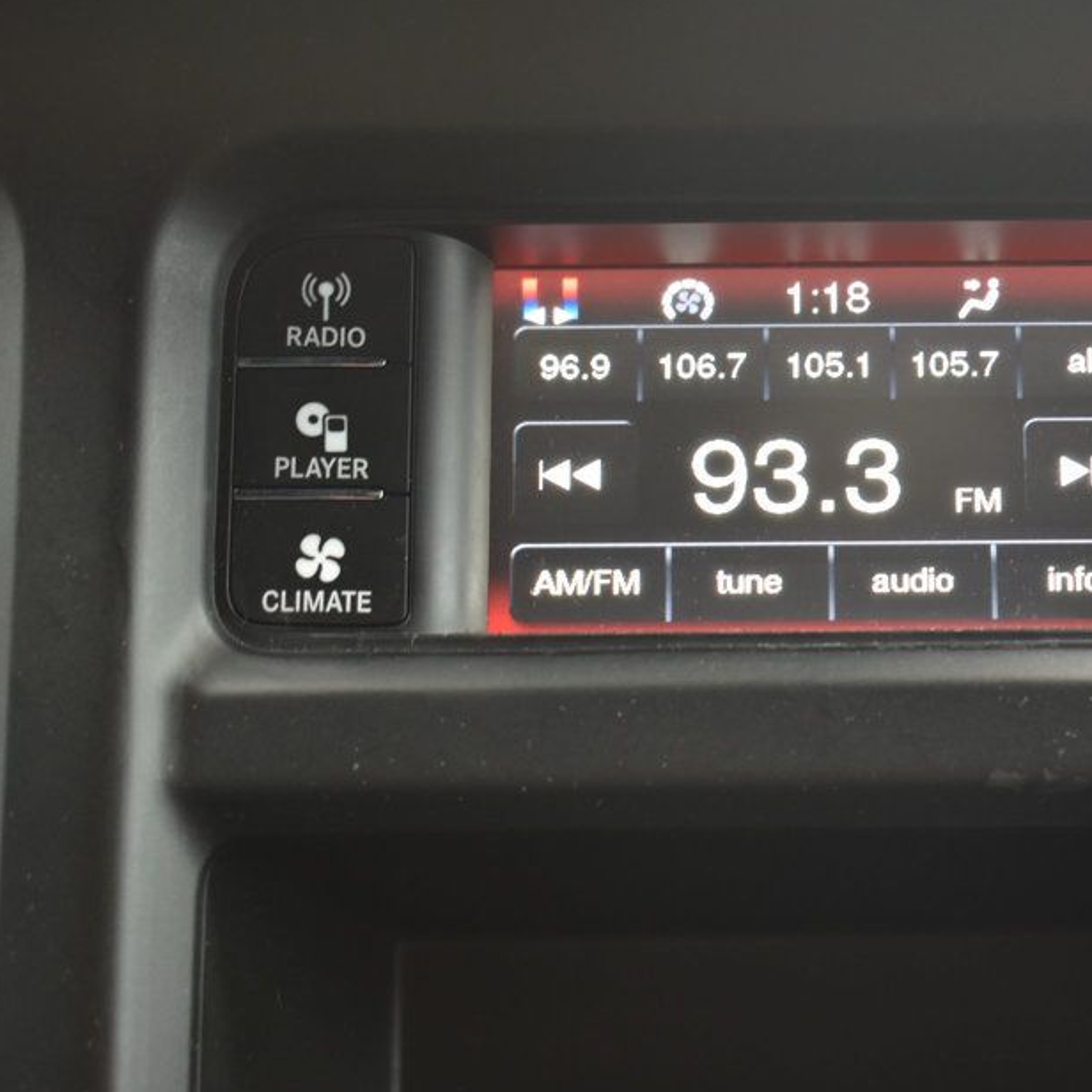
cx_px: 798
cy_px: 578
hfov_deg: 23.8
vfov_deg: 24.0
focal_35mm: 72
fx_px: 2570
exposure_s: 1/15
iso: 640
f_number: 6.3
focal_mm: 34
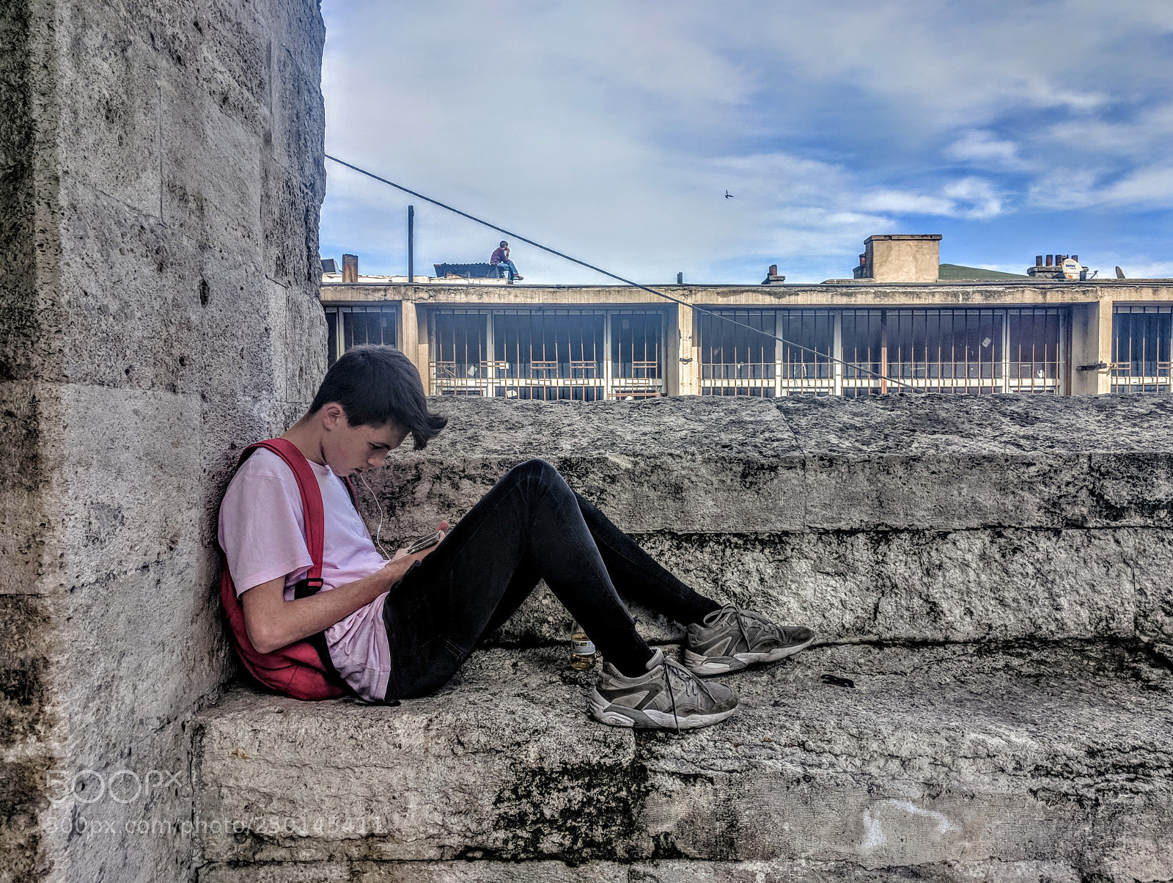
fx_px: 882
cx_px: 586
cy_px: 442
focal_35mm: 26
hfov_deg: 67.2
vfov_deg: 53.2
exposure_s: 1/2326
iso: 69
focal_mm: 4.67
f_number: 2
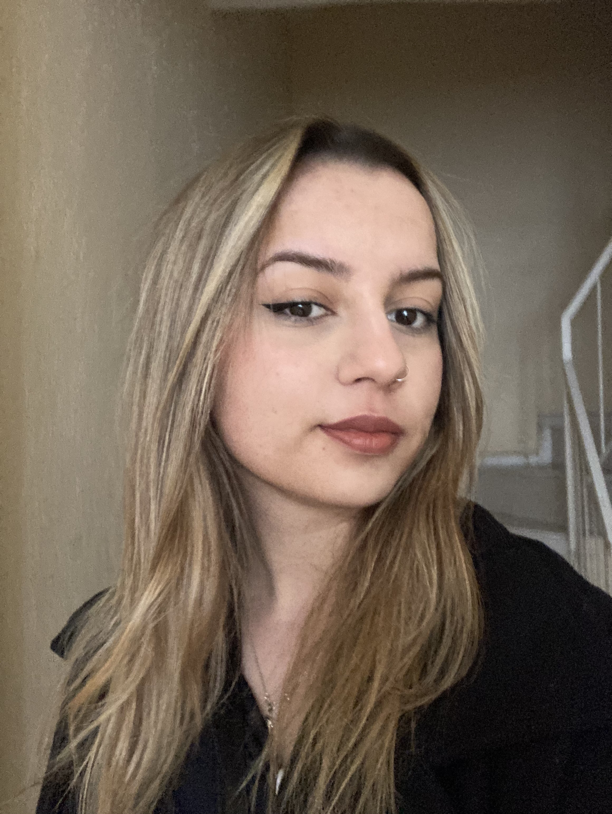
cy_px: 407
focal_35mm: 32
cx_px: 306
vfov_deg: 56.8
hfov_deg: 44.2
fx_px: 754
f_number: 2.2
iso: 640
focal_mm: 2.87
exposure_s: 1/19
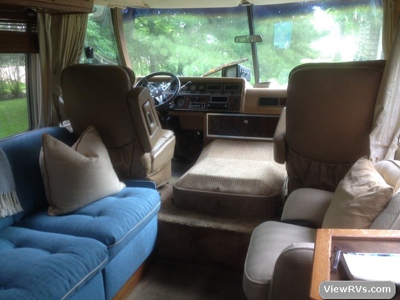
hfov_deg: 51.3
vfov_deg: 39.7
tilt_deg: -21.3
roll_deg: +1.3
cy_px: 150
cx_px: 195
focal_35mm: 36
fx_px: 416
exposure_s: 1/20
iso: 64
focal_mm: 4.28
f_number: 2.4
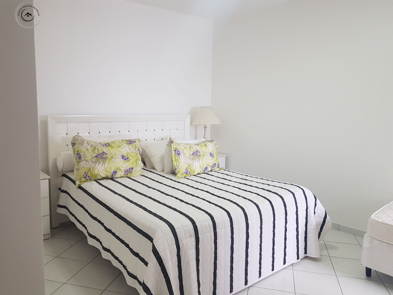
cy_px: 148
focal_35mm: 26
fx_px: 295
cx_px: 196
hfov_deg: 67.3
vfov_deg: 53.1
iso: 100
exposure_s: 1/60
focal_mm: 4.2
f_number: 1.7
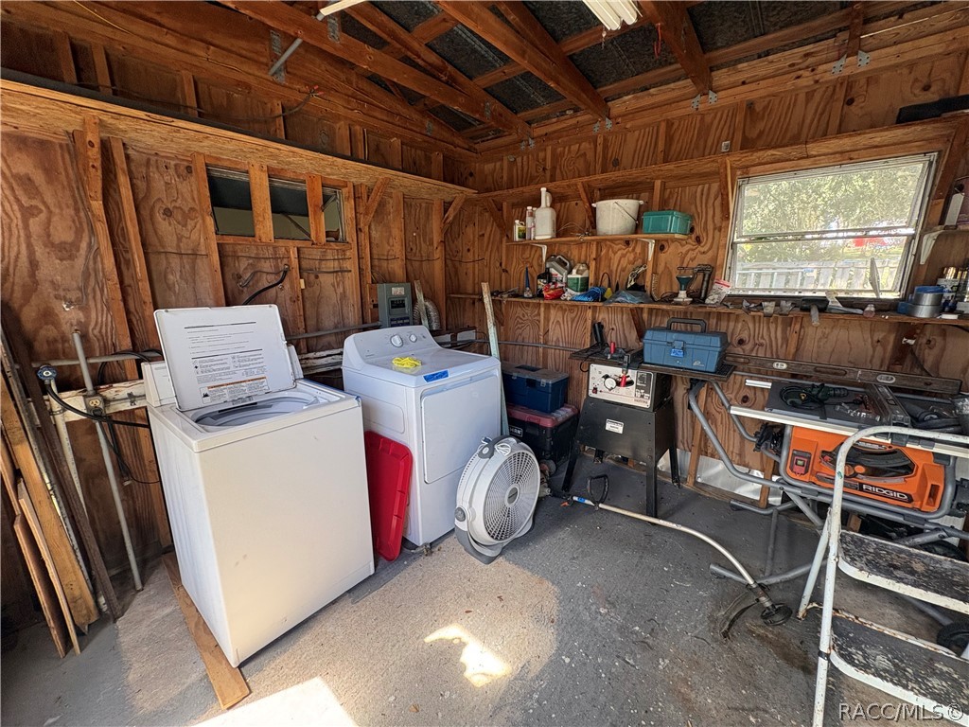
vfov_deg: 85.7
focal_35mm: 14
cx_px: 484
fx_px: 392
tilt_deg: -13.0
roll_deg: +0.5
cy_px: 364
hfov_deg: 102.1
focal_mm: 2.22
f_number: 2.2
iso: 160
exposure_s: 1/99
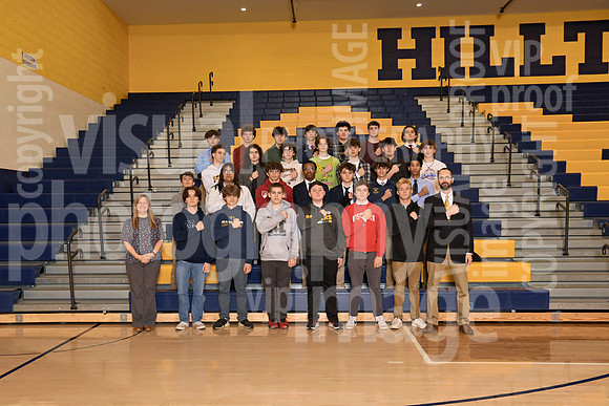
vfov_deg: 36.9
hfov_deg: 53.1
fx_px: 609
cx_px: 304
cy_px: 203
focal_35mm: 36
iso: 1000
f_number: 11
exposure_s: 1/125
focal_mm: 36
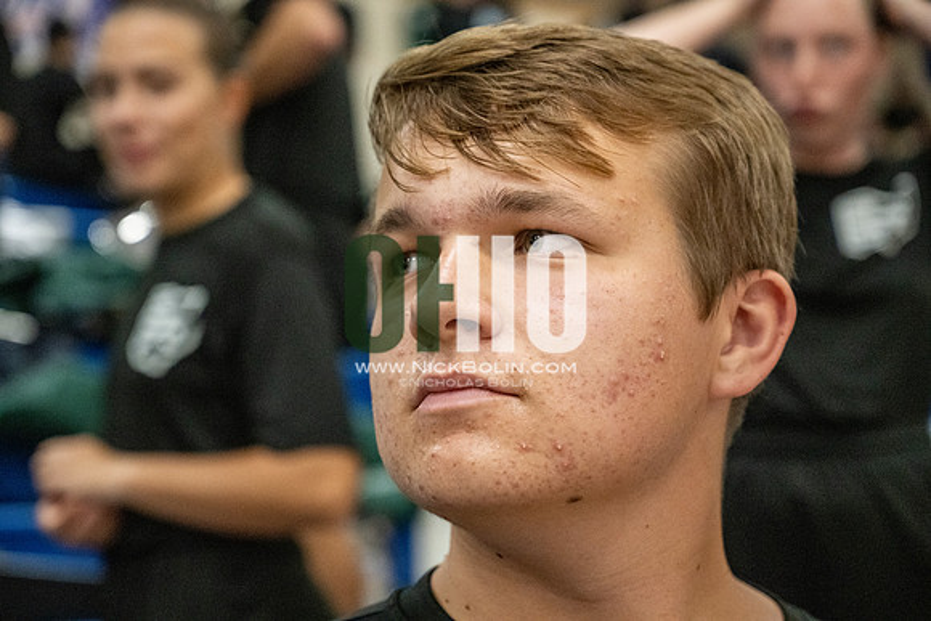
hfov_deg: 30.1
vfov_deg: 20.3
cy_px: 310
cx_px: 466
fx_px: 1733
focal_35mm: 67
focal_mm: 67
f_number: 4
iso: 8000
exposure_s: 1/800
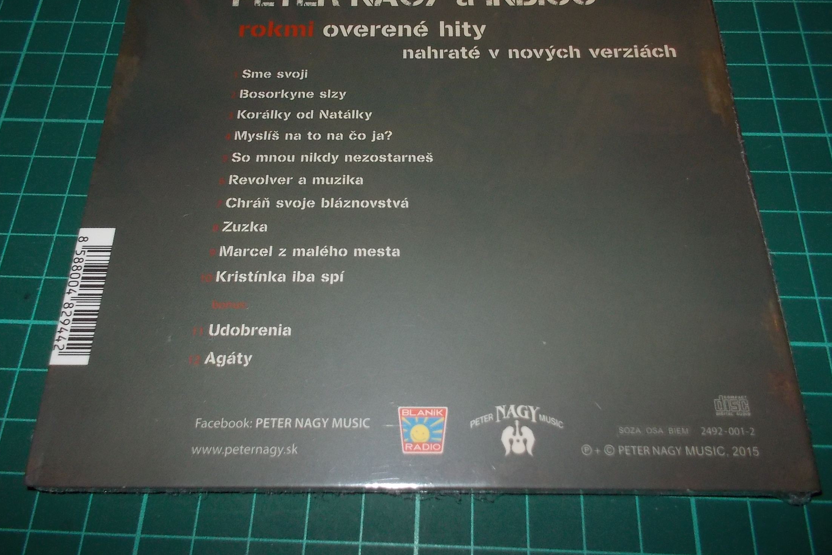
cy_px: 240
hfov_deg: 60.3
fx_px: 716
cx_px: 416
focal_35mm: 31
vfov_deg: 42.2
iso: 200
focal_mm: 4.1
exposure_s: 1/30
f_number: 3.3
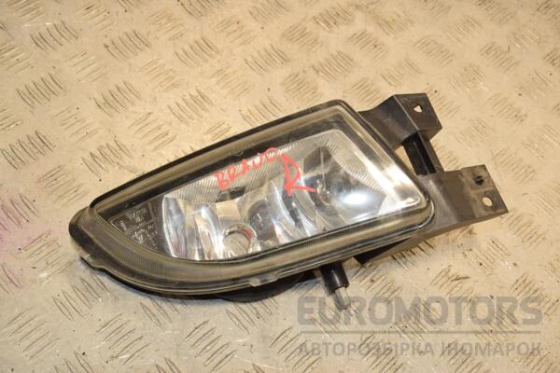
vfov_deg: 26.5
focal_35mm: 51
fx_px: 793
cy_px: 186
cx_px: 280
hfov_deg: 38.9
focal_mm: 34
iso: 800
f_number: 9
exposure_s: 1/200
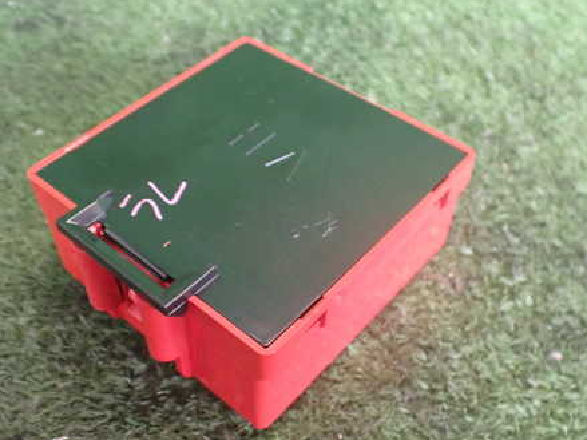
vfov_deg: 35.1
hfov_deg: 45.8
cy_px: 222
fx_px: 695
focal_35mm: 41
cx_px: 273
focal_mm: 5.4
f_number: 2.3
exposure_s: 1/60
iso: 800
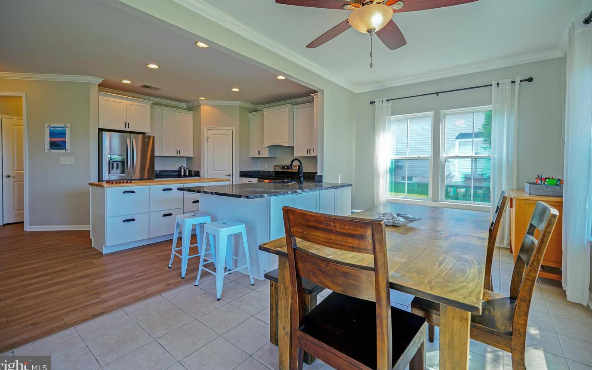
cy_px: 171
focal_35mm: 16
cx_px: 294
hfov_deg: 97.8
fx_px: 258
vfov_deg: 71.2
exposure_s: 1/50
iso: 100
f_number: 3.5
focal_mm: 10
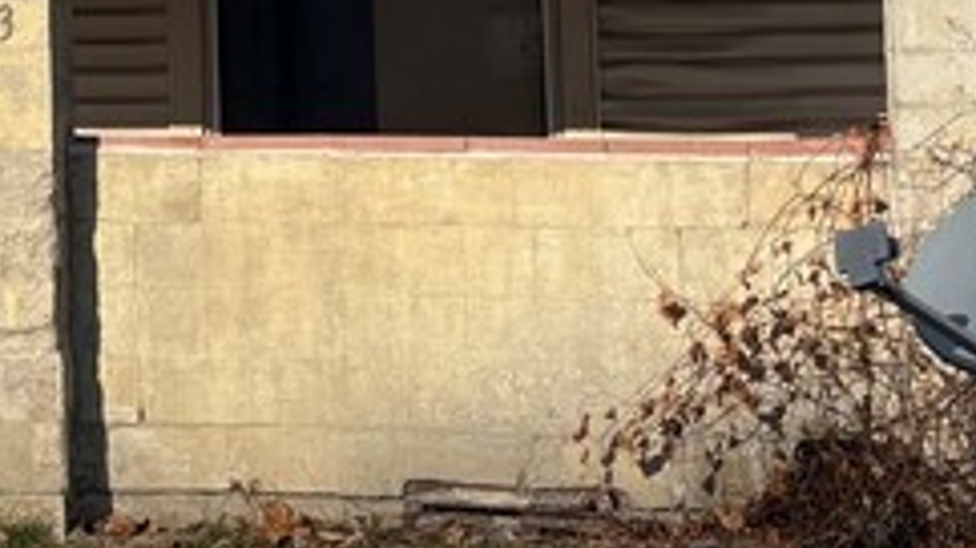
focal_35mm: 120
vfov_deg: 9.9
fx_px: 3105
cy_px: -173
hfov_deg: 17.1
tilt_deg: +5.2
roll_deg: -0.1
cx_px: -194
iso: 50
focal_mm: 5.96
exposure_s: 1/5618
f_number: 1.6
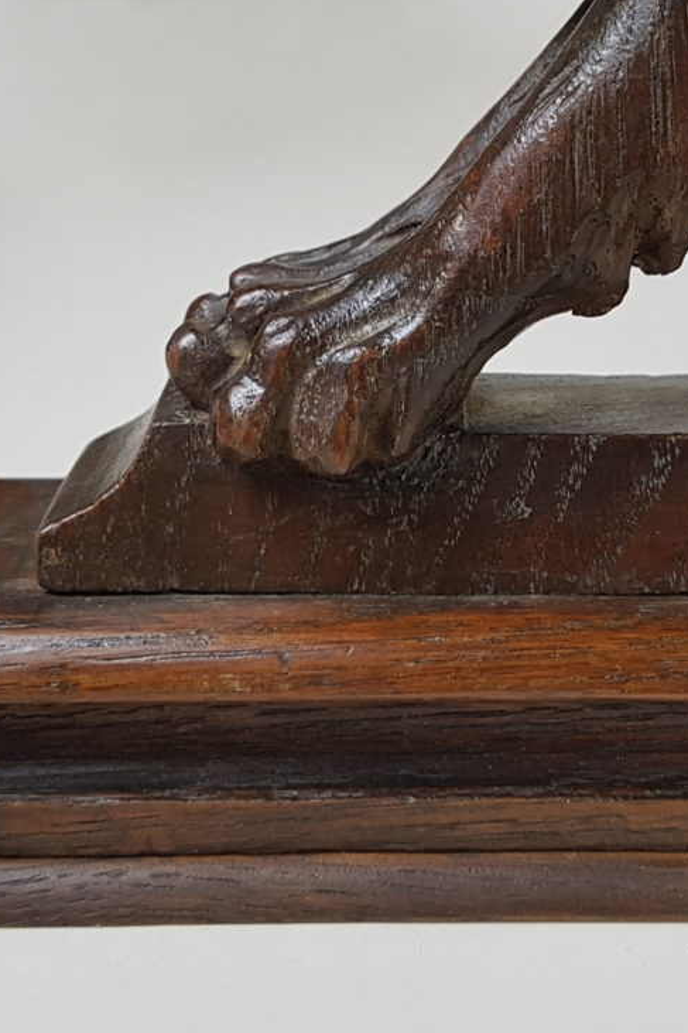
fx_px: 1061
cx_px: 328
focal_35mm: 37
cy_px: 524
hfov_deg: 35.9
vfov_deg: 51.9
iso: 80
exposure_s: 1/50
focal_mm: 4.2
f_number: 1.7
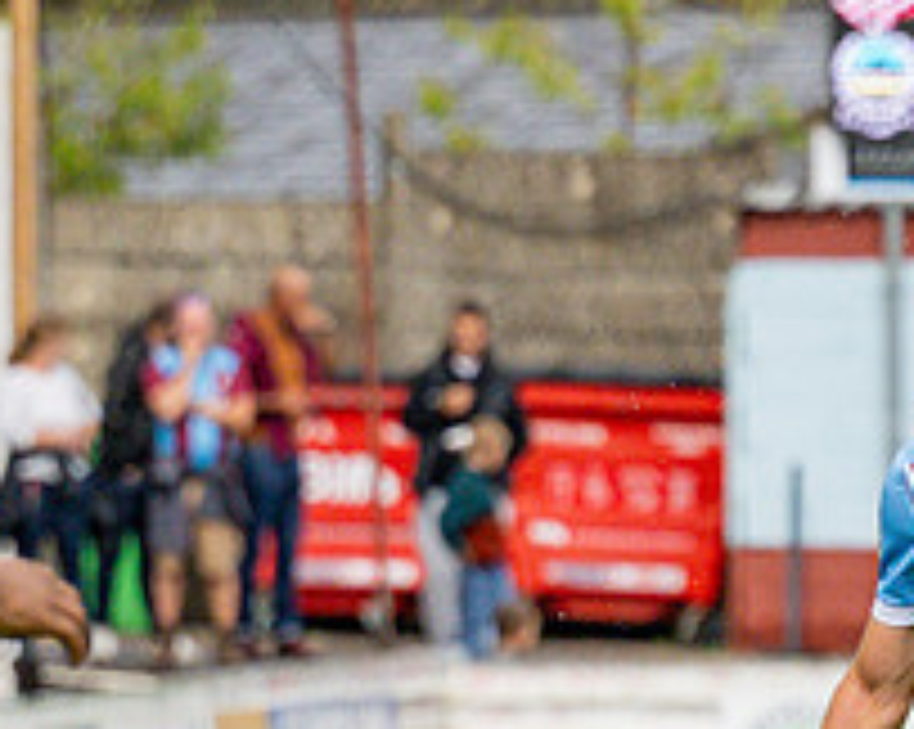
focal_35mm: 1018
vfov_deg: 1.5
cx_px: 1717
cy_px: 1332
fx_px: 27511
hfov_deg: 1.9
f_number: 4
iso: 800
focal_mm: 150
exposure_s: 1/4000
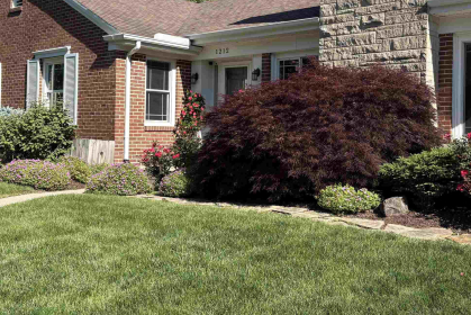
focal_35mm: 43
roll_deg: -0.8
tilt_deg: +1.6
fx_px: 563
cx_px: 300
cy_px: 124
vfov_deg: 31.1
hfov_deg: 45.0
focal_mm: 5.96
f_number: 1.6
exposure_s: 1/2141
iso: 50
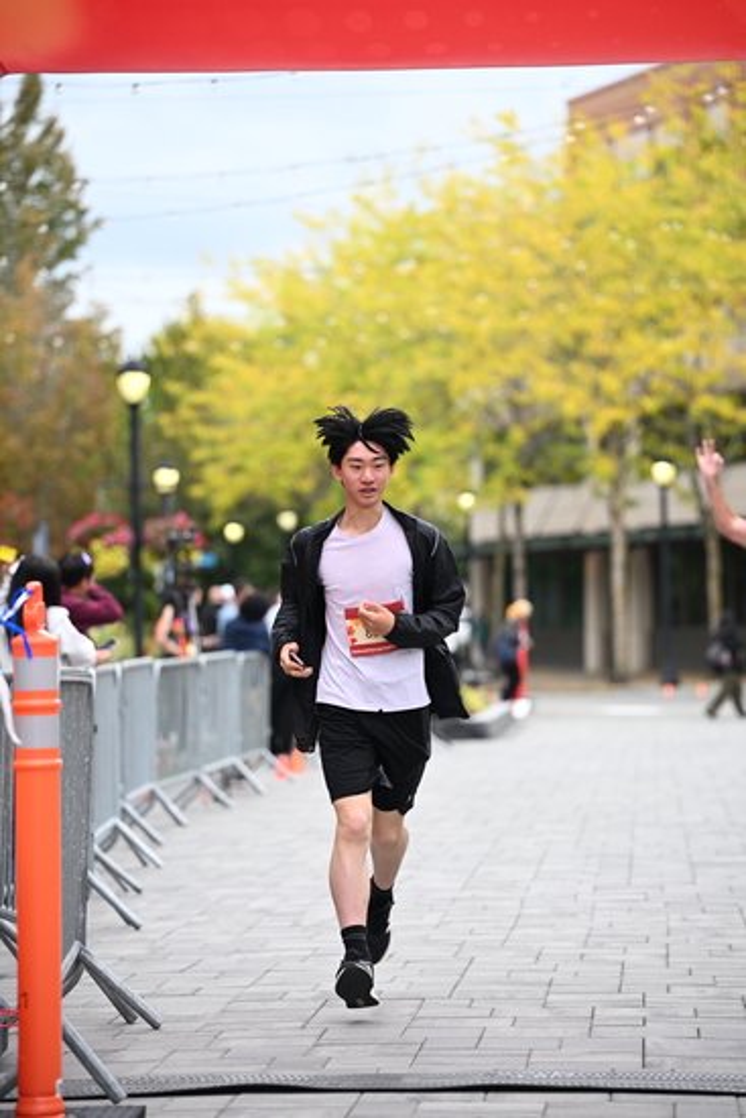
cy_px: 559
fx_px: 4038
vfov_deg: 15.8
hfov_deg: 10.6
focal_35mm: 130
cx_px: 373
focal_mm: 130
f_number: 2.8
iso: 640
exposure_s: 1/2000
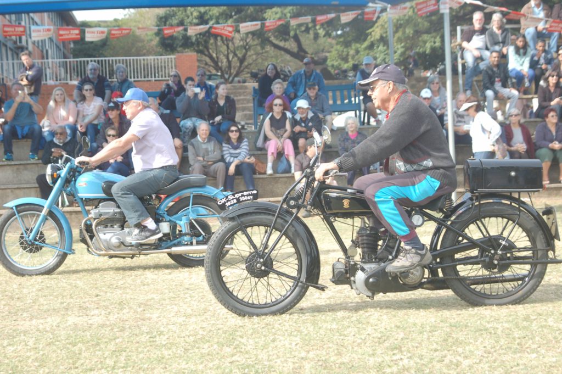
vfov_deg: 18.9
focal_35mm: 72
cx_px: 281
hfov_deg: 28.1
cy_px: 187
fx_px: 1123
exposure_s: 1/320
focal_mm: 48
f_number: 5.6
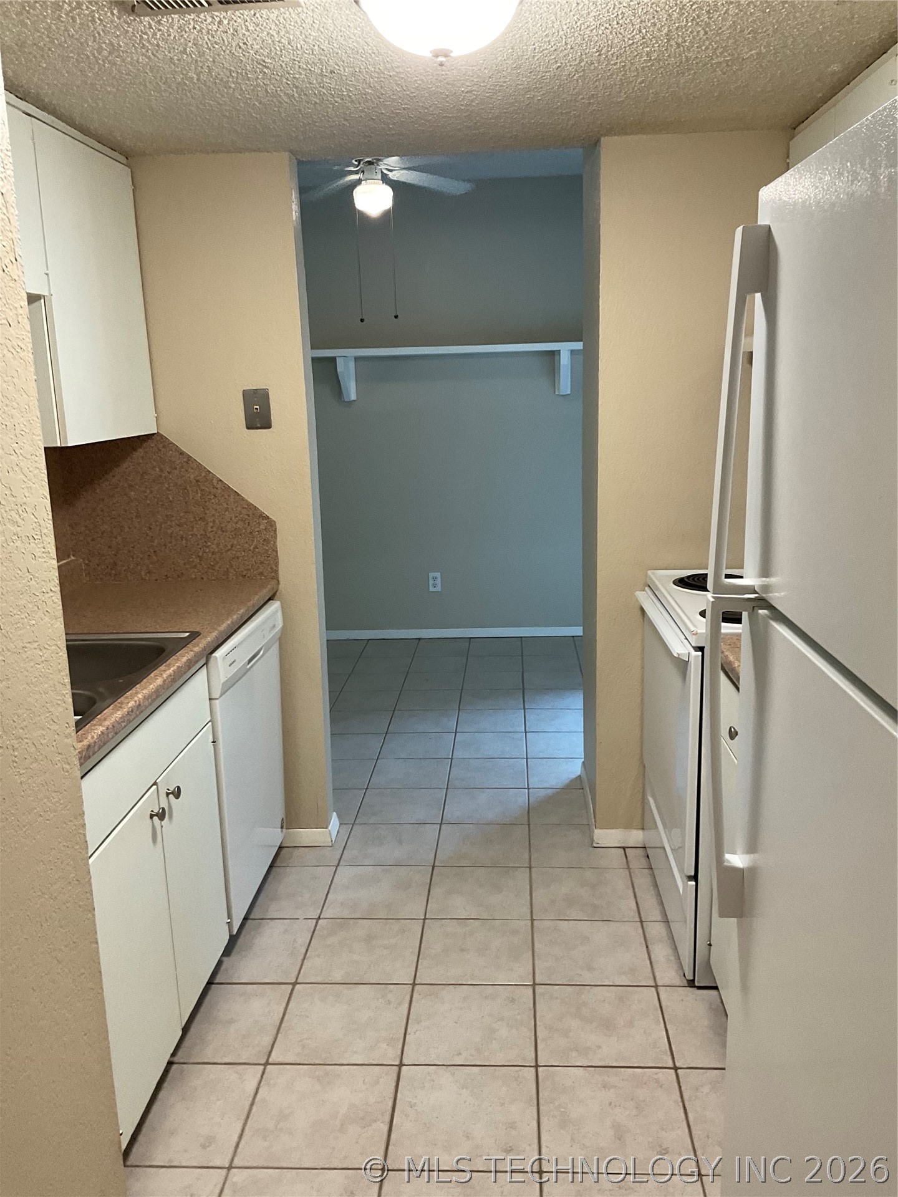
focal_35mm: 29
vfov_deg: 61.7
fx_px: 1003
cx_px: 449
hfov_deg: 48.2
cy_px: 598
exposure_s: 1/60
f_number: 1.8
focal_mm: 3
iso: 100
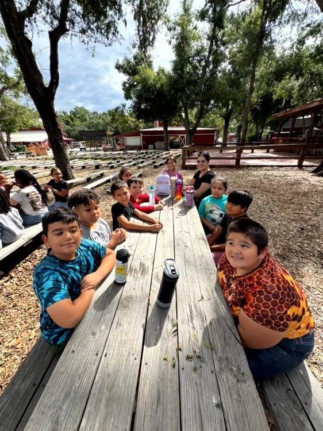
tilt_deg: -23.5
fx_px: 174
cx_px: 162
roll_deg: +2.8
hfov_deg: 85.6
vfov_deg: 102.1
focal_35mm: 14
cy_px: 216
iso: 50
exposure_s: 1/993
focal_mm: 2.22
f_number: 2.2
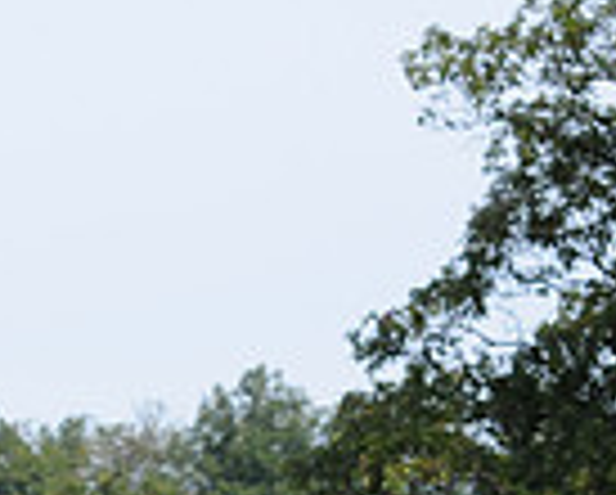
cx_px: -157
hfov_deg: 4.6
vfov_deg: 3.7
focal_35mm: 417
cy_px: 241
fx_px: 7613
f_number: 5.6
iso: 400
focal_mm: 70
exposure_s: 1/1000
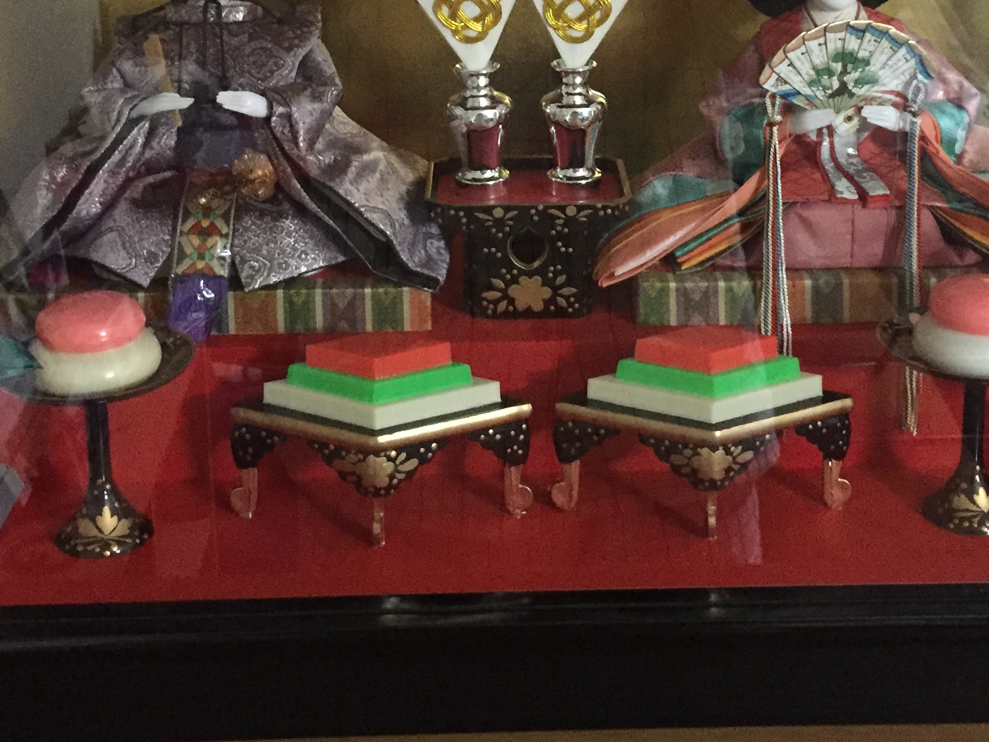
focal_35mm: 58
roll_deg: +0.3
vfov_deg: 24.5
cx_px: 517
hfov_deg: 33.2
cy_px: 78
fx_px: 1657
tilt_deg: -14.1
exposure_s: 1/17
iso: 400
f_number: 2.2
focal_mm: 4.15
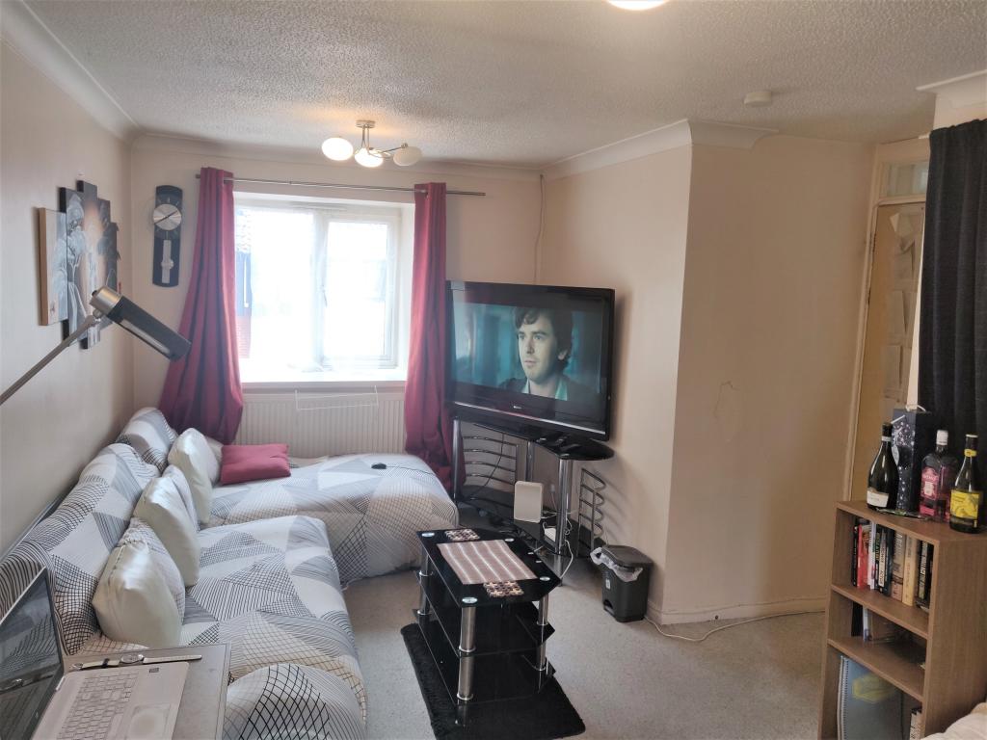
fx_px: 713
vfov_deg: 54.9
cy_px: 370
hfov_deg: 69.4
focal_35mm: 25
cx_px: 494
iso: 160
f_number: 1.7
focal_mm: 4.25
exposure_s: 1/33
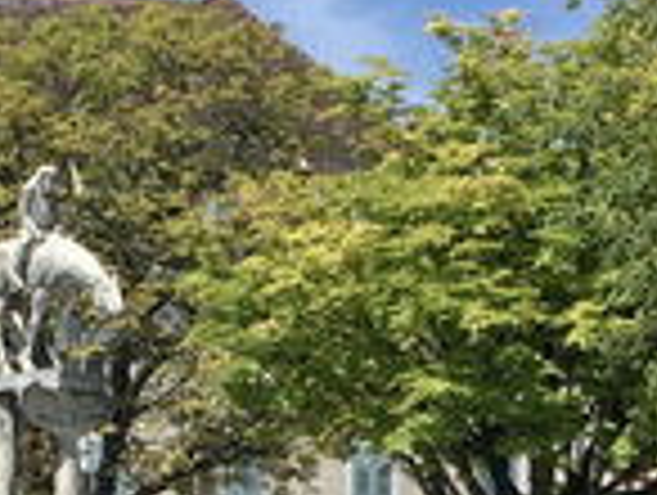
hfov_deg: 15.5
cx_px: 315
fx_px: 2414
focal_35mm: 127
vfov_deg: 11.4
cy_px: 616
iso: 25
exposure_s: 1/1261
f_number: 2.2
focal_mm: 4.15
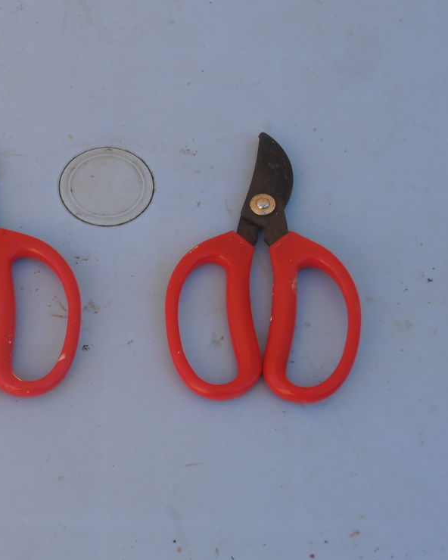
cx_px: 116
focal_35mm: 91
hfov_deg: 16.8
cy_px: 283
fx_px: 1508
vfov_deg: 21.0
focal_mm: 12.29
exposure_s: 1/100
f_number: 4.8
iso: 80
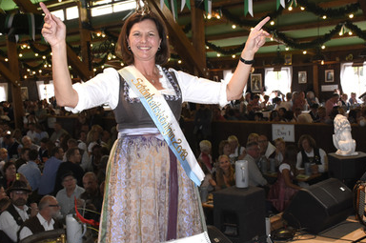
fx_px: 483
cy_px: 130
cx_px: 172
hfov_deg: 41.5
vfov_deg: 28.2
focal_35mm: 48
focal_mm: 27
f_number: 6.3
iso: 1000
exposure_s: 1/160
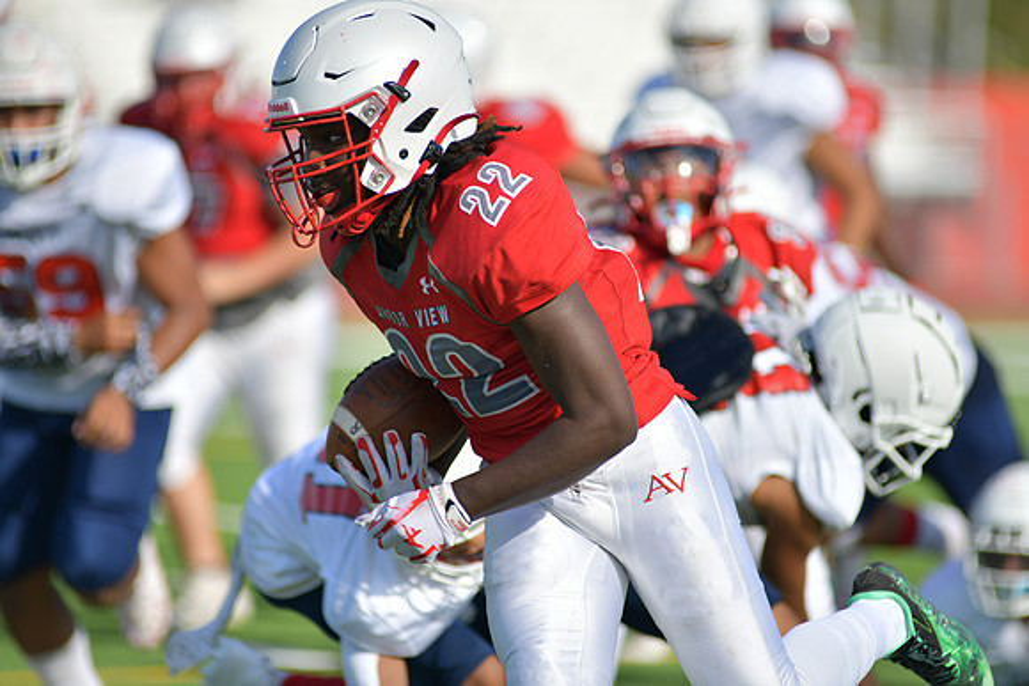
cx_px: 514
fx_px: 8577
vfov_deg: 4.6
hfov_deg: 6.9
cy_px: 343
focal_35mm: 300
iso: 125
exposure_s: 1/2000
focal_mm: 300
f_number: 3.5
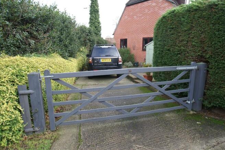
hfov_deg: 73.8
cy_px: 75
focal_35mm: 24
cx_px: 112
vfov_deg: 53.0
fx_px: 150
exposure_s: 1/40
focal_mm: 16
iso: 100
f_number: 7.1
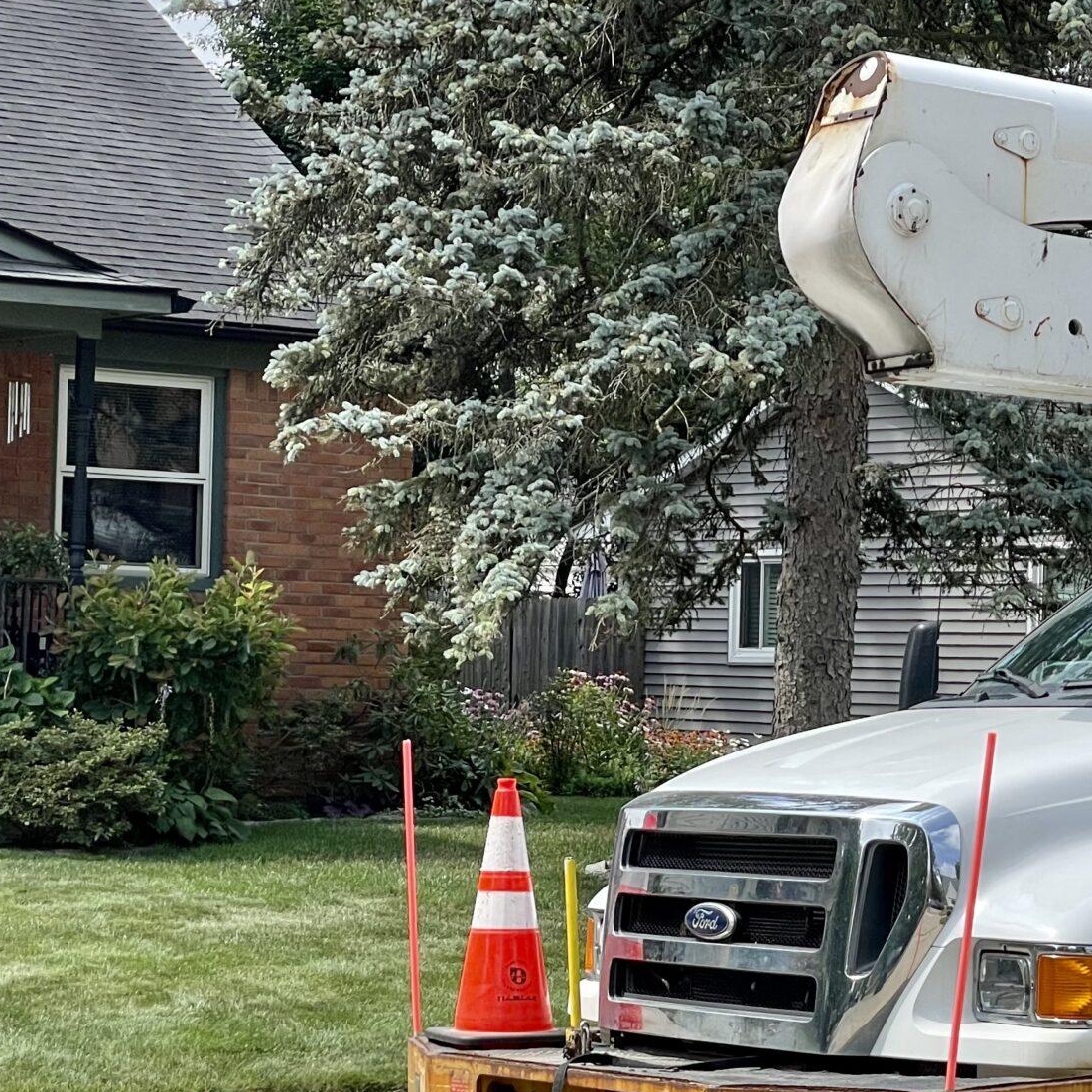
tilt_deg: +0.3
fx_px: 3819
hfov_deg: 15.9
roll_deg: -1.4
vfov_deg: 16.2
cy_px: 723
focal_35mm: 107
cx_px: 1099
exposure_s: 1/1043
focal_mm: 6
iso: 25
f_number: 2
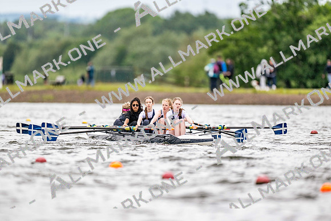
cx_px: 166
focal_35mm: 600
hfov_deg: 3.4
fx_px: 5518
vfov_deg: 2.3
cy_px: 110
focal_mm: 600
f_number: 4
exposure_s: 1/2500
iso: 500
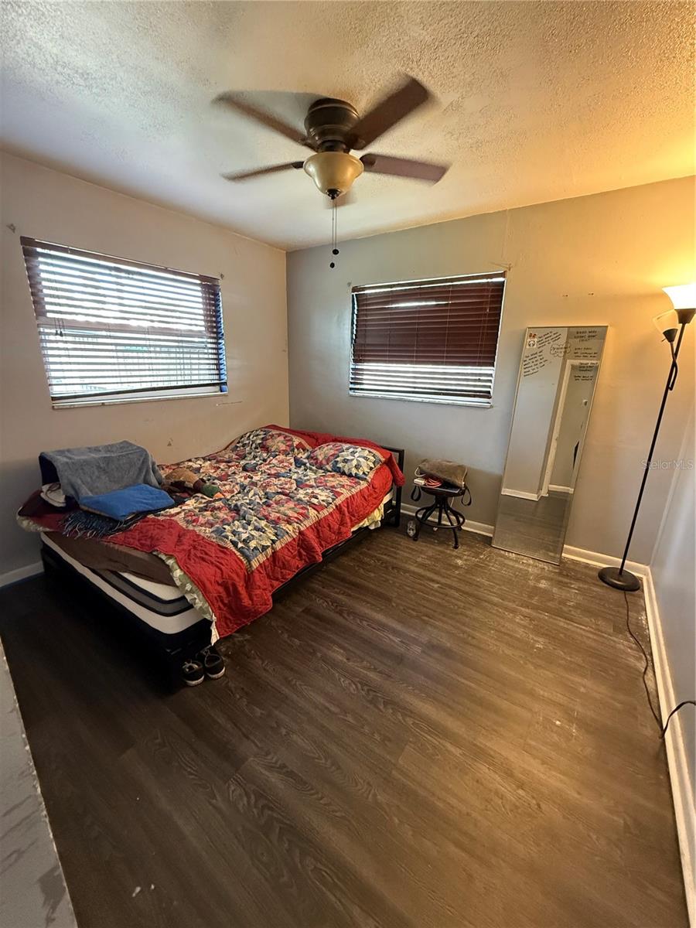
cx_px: 348
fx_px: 375
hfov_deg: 85.7
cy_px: 464
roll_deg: -1.8
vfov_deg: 102.1
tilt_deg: -16.1
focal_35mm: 14
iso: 800
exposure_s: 1/60
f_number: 2.2
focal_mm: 2.22
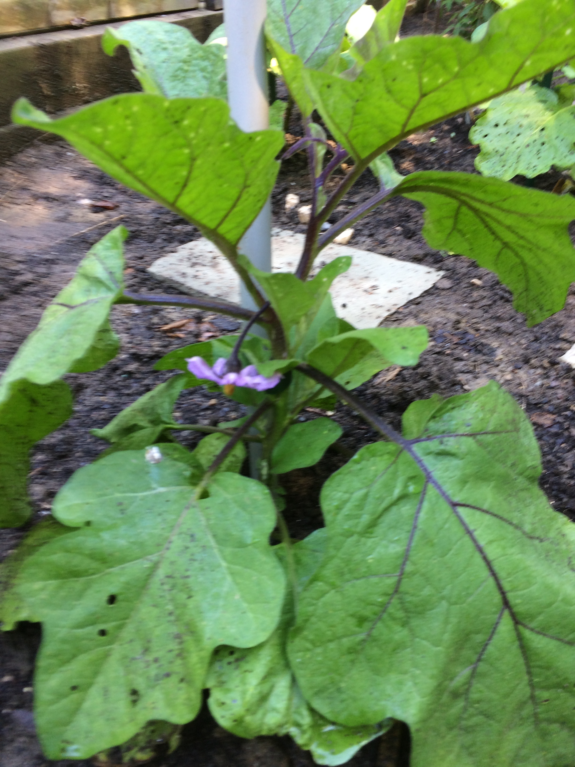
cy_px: 384
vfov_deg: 61.7
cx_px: 288
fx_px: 642
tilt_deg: -34.1
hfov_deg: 48.2
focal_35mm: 29
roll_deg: +1.1
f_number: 2.2
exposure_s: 1/40
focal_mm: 4.15
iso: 40
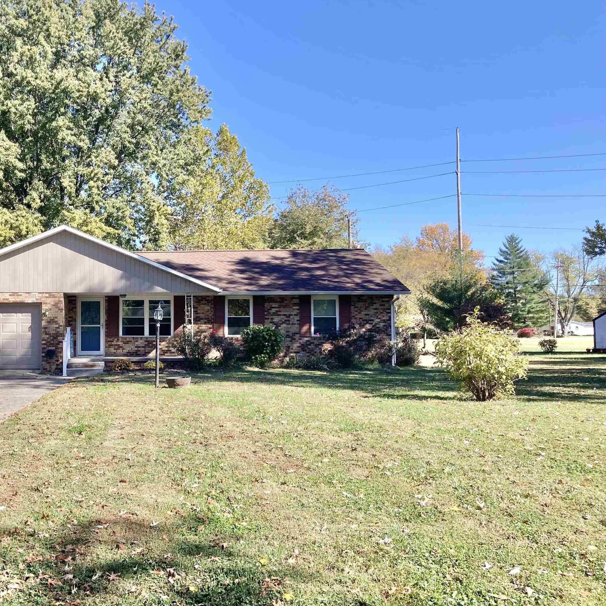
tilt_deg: +2.1
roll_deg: +1.0
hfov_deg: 44.8
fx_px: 713
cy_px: 310
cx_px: 166
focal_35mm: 36
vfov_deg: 46.0
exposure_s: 1/1116
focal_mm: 3.99
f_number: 1.8
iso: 20
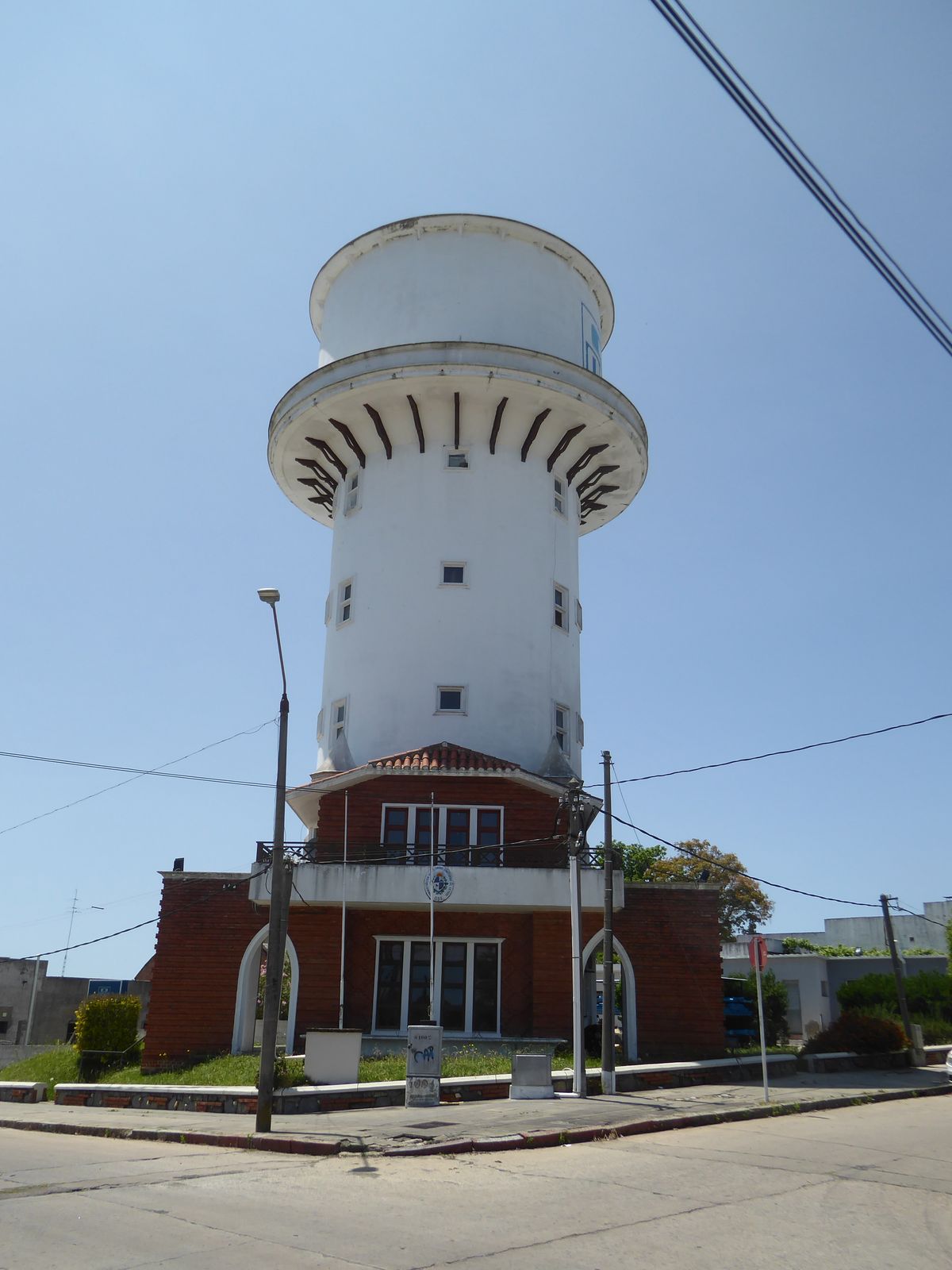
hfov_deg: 48.2
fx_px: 1063
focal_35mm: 29
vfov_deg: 61.7
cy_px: 635
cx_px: 476
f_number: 3.5
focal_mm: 5
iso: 80
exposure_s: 1/1300
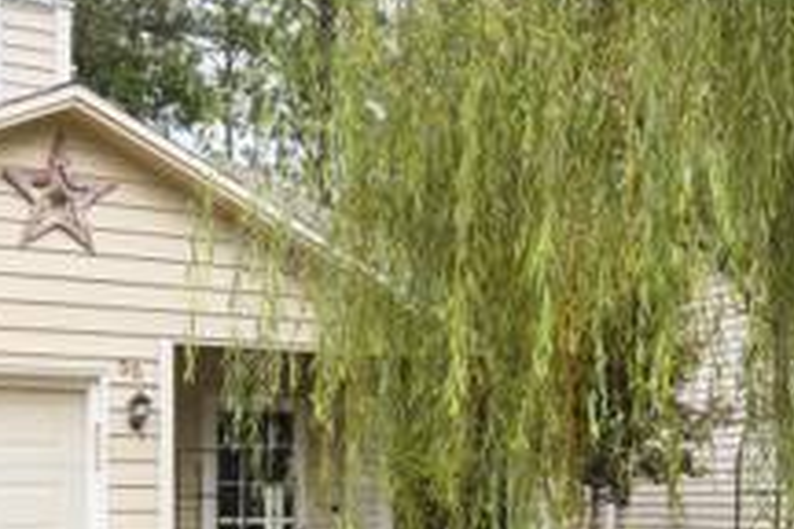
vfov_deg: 19.2
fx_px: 1566
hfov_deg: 28.4
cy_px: 320
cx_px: 448
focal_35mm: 71
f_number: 8
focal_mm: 24
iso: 125
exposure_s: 1/250
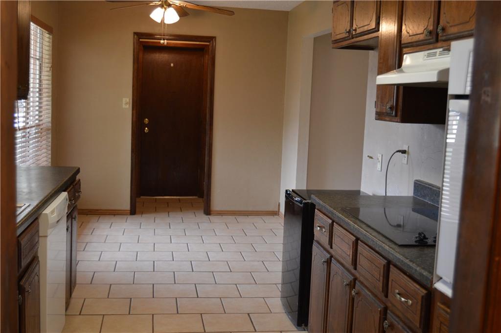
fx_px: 584
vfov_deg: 31.8
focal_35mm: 42
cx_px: 250
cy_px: 166
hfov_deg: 46.5
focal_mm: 28
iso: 640
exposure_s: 1/60
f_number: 4
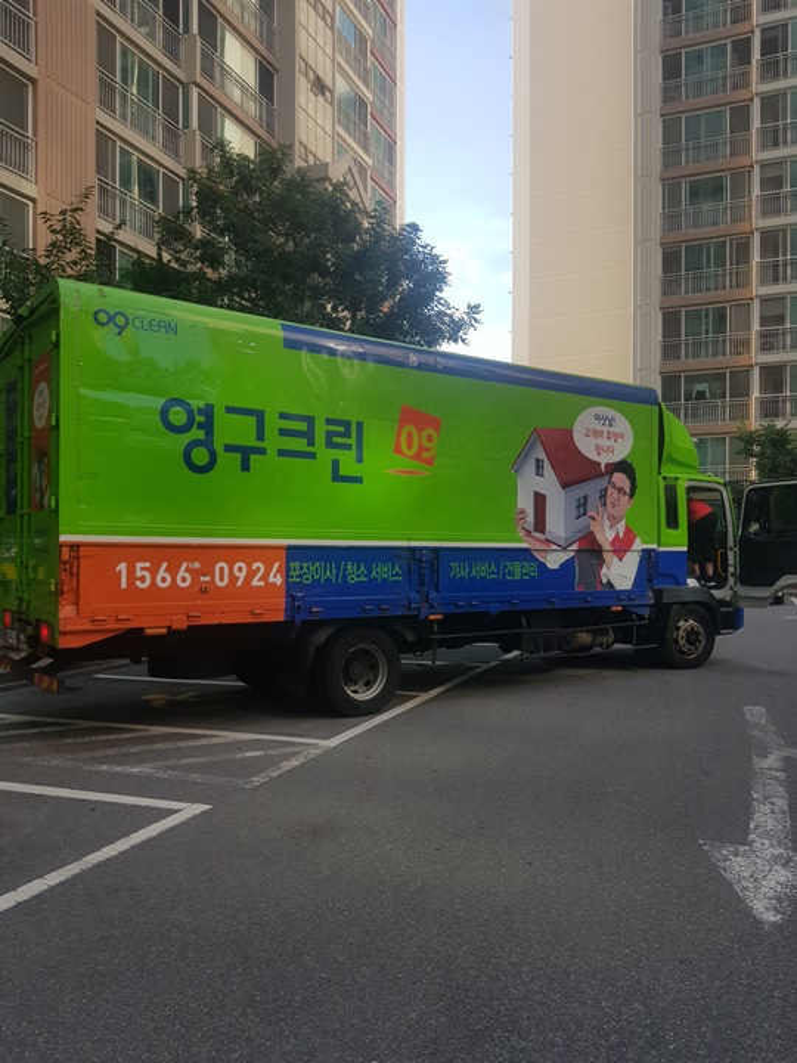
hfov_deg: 53.1
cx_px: 398
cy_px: 532
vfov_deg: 67.3
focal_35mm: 26
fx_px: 798
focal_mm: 4.3
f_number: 1.7
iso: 40
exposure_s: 1/802
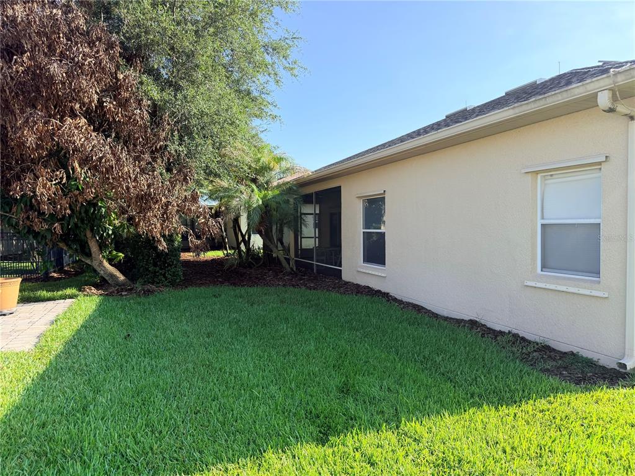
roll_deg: +1.0
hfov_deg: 71.6
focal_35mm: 24
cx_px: 318
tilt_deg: -2.1
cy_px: 238
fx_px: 440
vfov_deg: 56.8
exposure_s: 1/1553
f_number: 1.78
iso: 100
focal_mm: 6.76
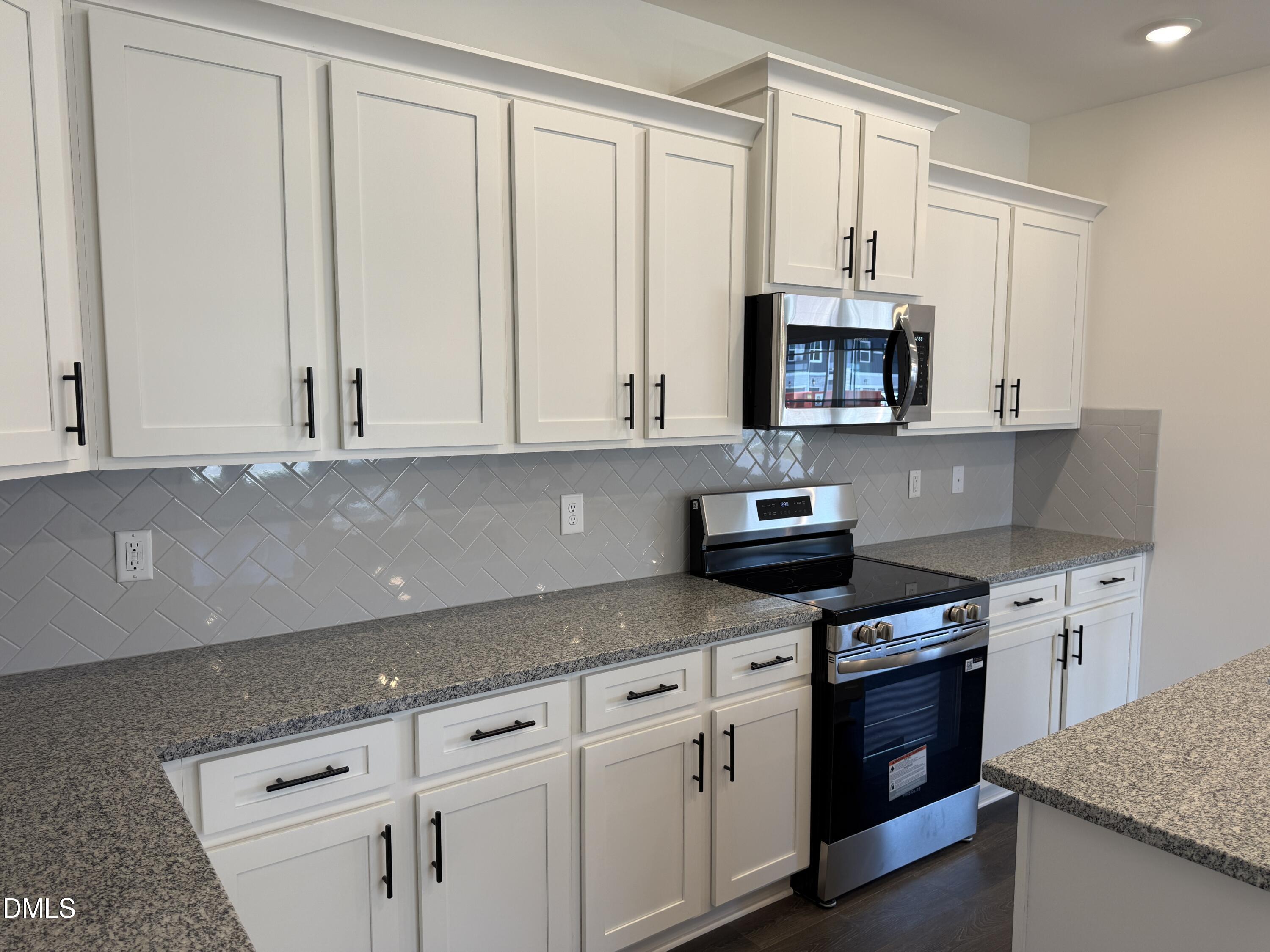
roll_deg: -0.2
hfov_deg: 71.6
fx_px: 881
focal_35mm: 24
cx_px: 635
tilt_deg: -5.0
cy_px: 476
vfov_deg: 56.8
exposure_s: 1/120
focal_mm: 6.76
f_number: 1.78
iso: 64
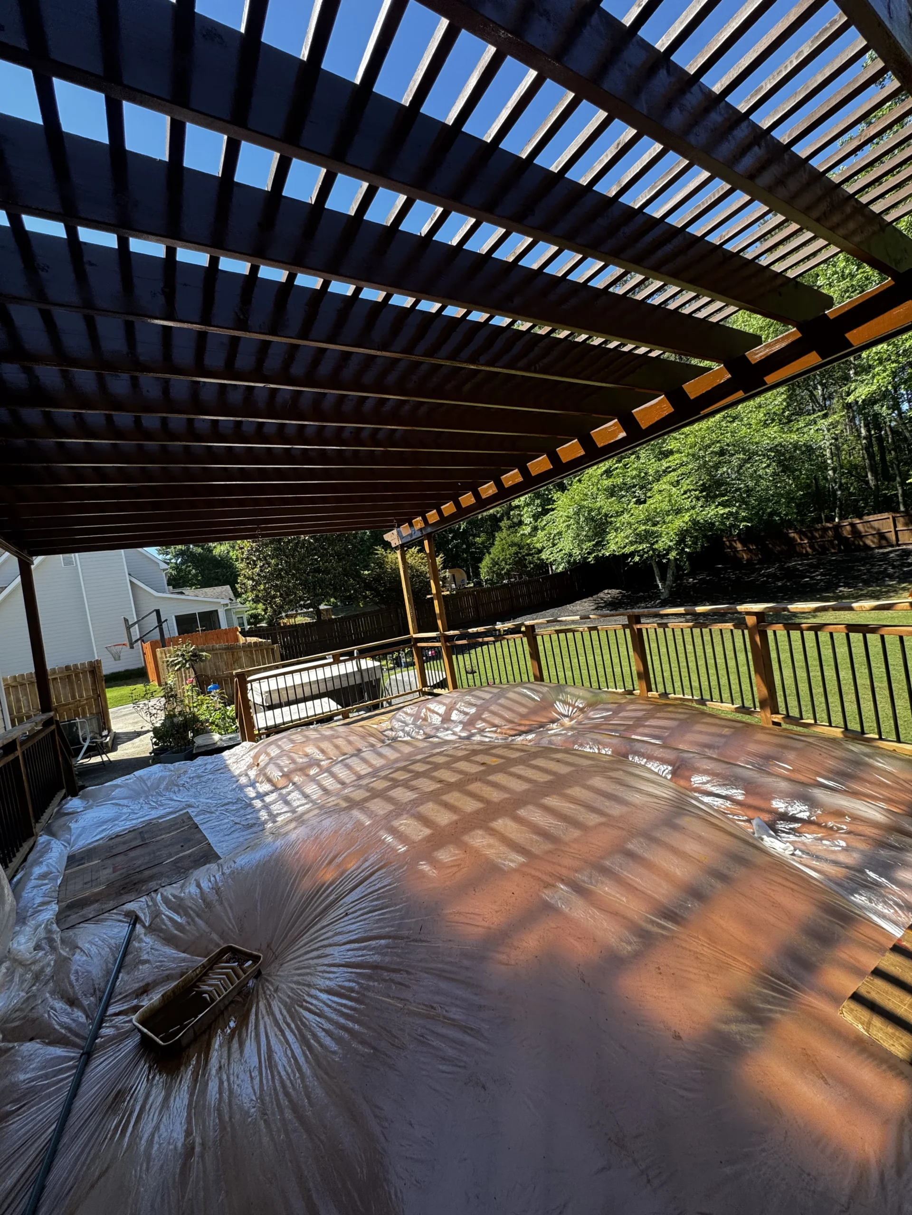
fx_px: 492
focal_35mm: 14
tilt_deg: -1.5
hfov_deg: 85.7
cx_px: 456
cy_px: 608
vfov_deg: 102.1
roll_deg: +10.7
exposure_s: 1/569
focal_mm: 2.2
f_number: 2.2
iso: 40
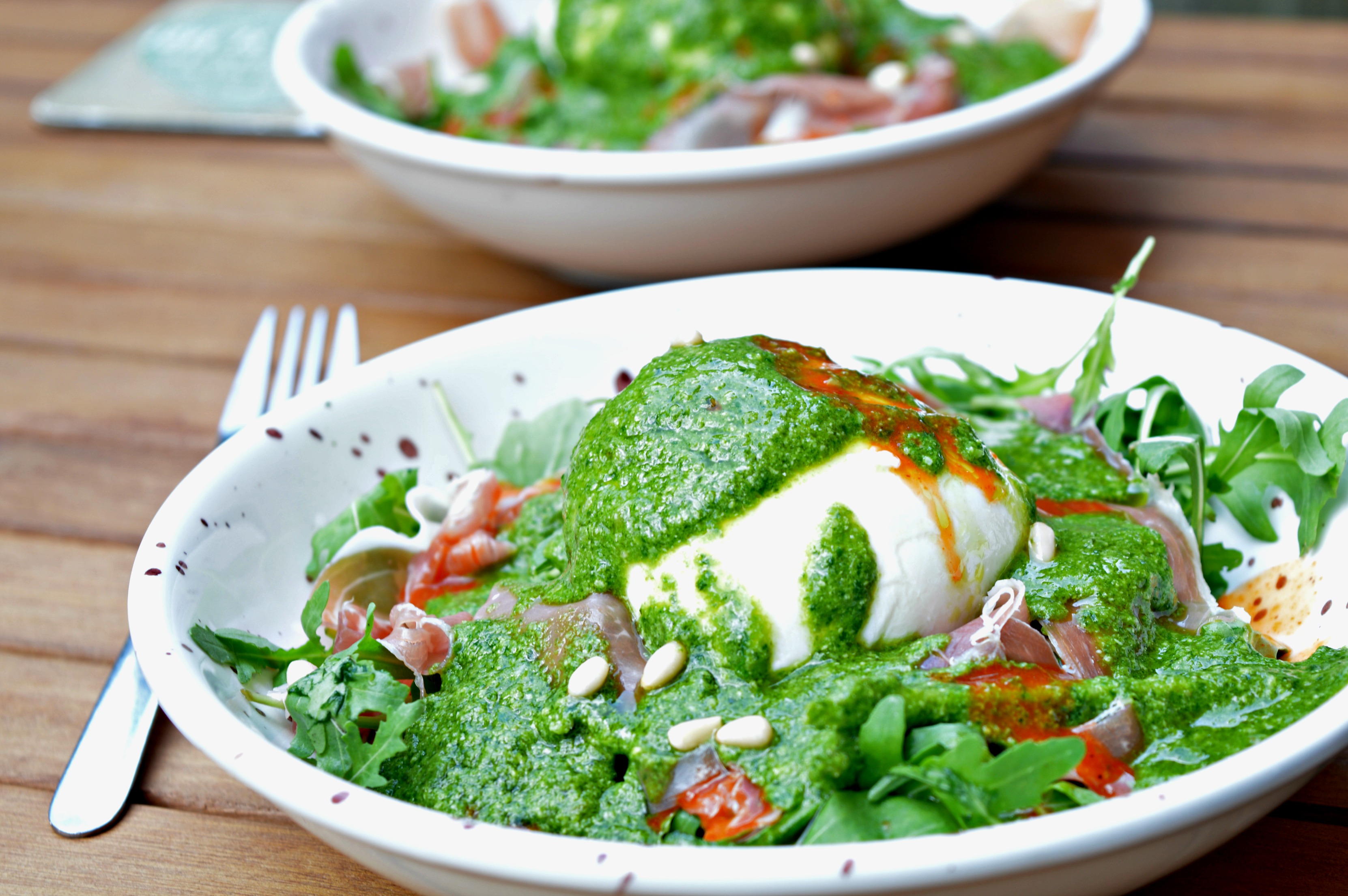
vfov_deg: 16.5
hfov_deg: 24.6
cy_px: 448
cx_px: 674
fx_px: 3086
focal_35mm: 82
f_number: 5.6
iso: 100
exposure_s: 1/15
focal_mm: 55
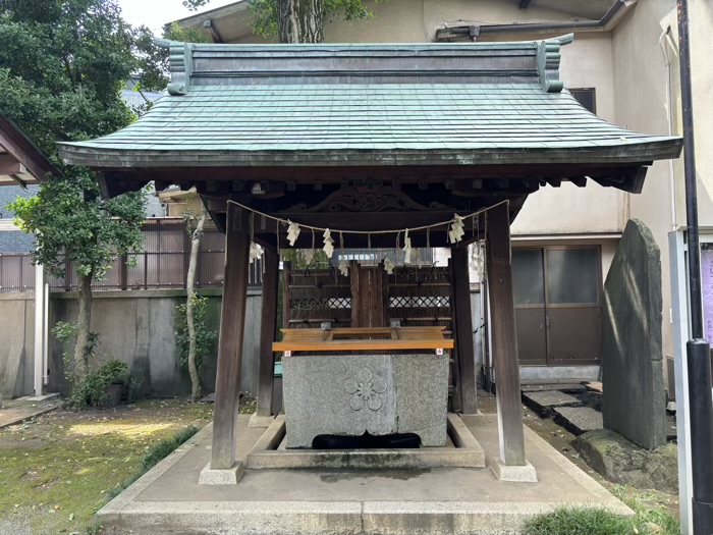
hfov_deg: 67.3
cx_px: 356
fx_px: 536
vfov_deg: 53.1
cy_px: 268
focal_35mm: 26
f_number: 1.6
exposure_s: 1/121
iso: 32
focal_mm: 5.96
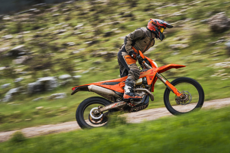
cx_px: 115
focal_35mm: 123
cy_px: 76
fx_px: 786
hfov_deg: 16.7
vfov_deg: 11.1
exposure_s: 1/160
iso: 50
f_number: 5.6
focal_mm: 123
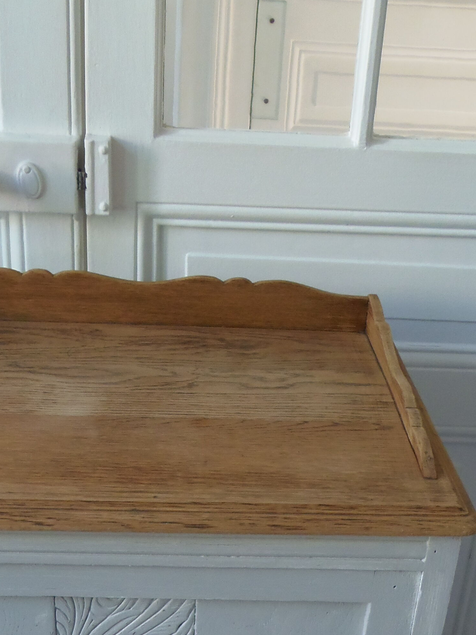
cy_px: 439
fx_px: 953
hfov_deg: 28.0
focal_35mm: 52
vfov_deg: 36.3
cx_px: 191
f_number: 2.9
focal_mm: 4.3
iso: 125
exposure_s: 1/30
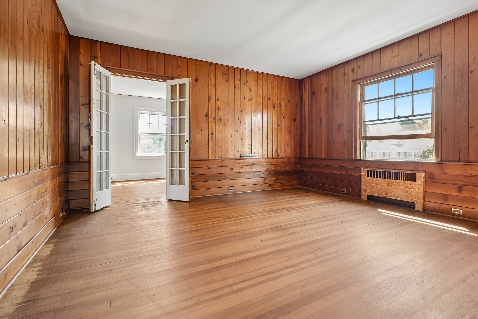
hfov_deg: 92.9
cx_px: 239
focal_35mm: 17
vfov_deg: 70.1
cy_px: 160
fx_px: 227
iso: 400
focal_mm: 17.1
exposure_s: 1/13
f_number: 5.6
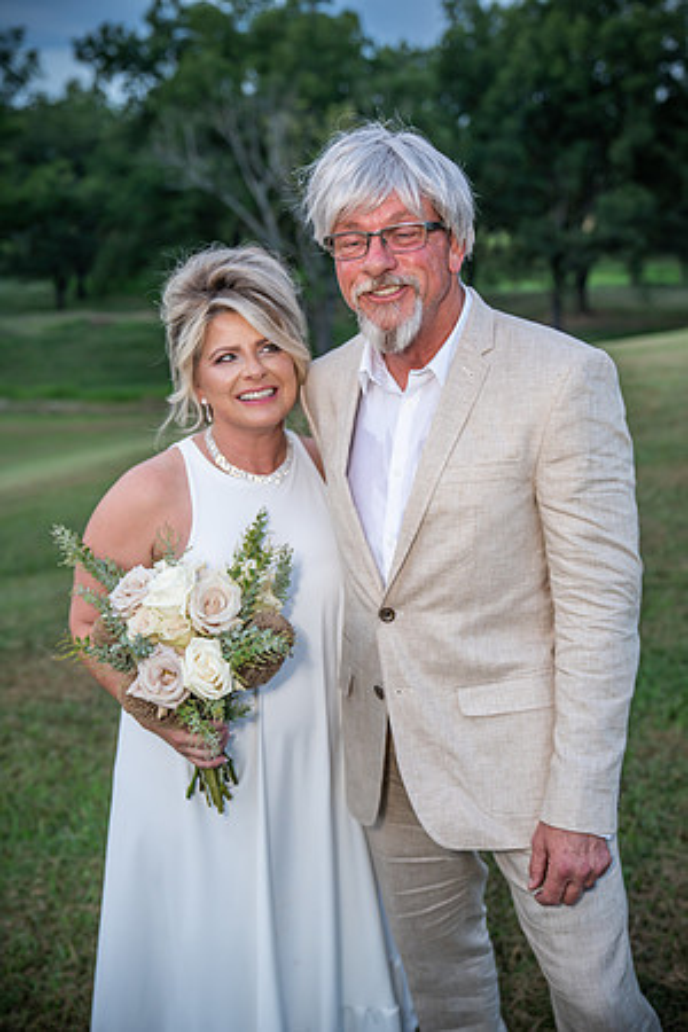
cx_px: 344
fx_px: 1175
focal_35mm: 41
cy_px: 516
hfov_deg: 32.6
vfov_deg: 47.4
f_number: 2.8
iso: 400
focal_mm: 41
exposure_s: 1/125
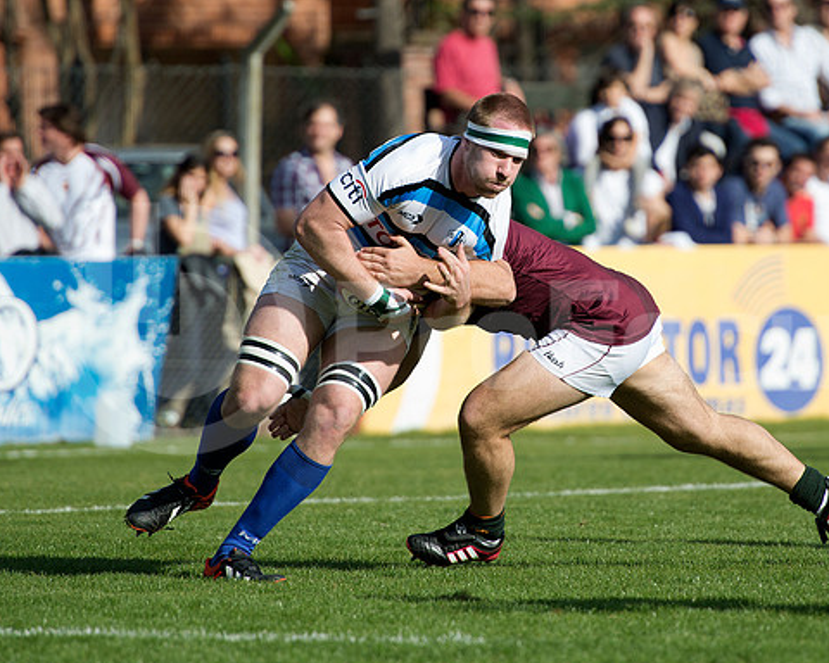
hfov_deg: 6.3
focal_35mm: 306
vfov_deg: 5.1
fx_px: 7508
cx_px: 475
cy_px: 332
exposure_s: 1/1600
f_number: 4
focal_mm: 270
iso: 500
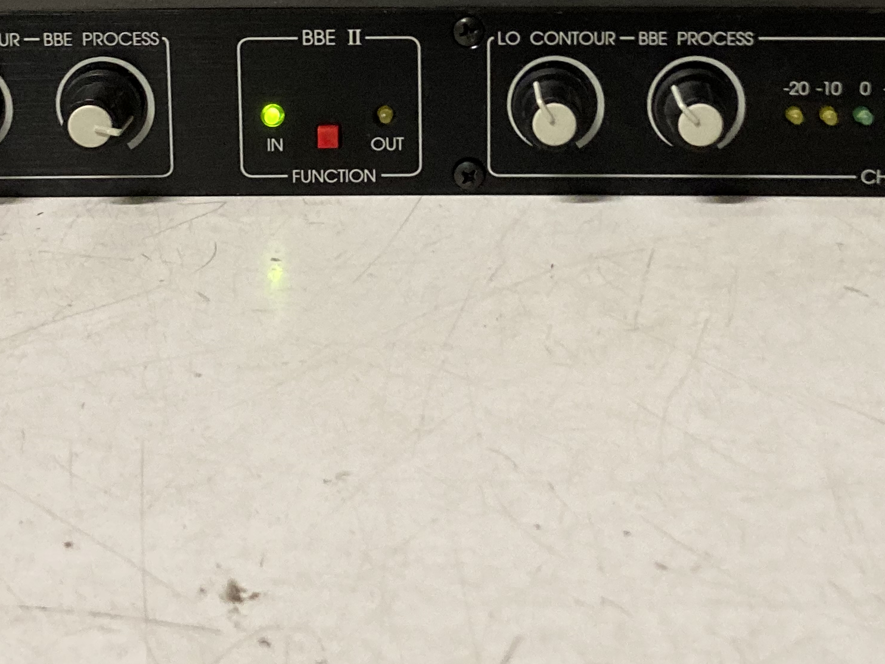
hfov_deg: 25.6
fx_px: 1943
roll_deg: -0.6
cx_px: 492
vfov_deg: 18.7
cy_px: -38
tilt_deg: -11.9
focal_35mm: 76
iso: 320
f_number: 1.8
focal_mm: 3.99
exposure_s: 1/50
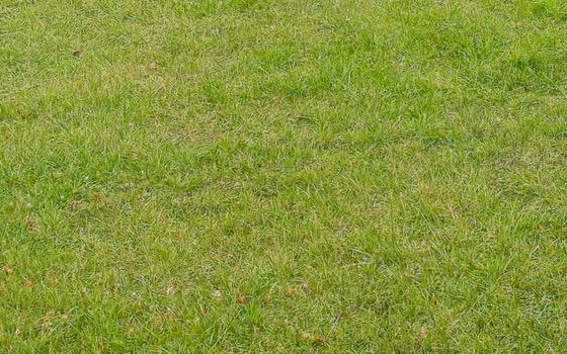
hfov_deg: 20.7
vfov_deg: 12.9
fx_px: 1437
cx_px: 704
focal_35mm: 93
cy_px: -259
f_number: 1.78
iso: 80
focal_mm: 6.86
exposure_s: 1/398
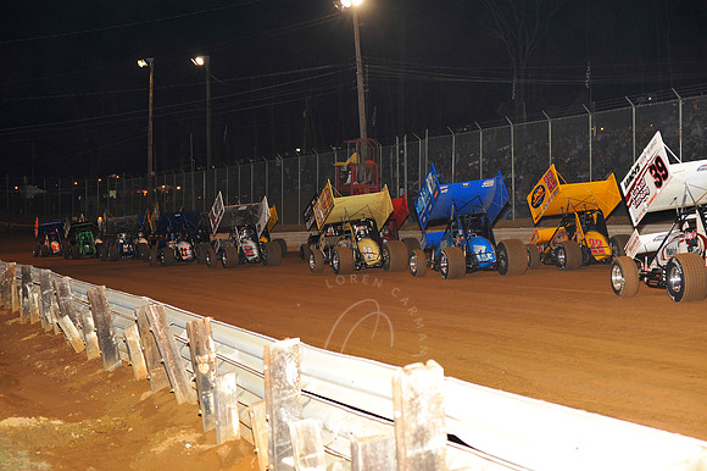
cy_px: 236
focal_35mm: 80
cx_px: 354
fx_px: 1570
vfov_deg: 17.0
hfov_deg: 25.4
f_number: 5
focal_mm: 80
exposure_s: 1/250
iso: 640
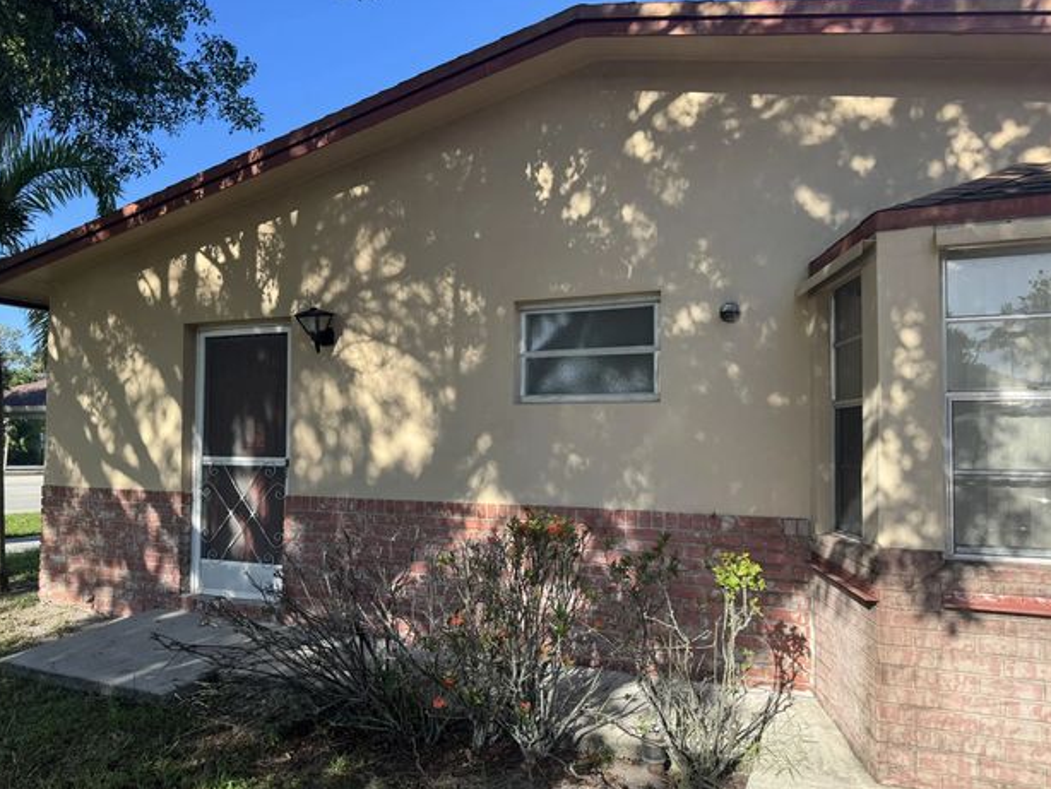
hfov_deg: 69.4
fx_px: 759
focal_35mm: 25
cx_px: 520
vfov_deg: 54.9
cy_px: 406
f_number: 1.78
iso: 80
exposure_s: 1/1488
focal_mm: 6.76
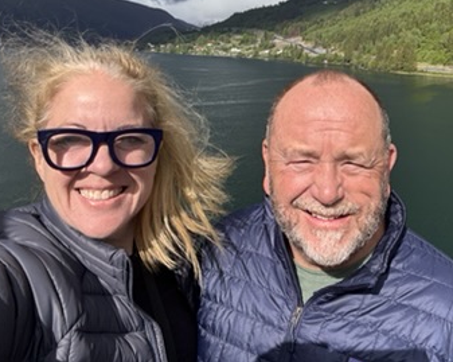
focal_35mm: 32
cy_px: 122
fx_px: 429
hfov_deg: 54.5
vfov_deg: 45.1
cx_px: 305
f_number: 1.9
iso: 25
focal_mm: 2.69
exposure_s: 1/1923
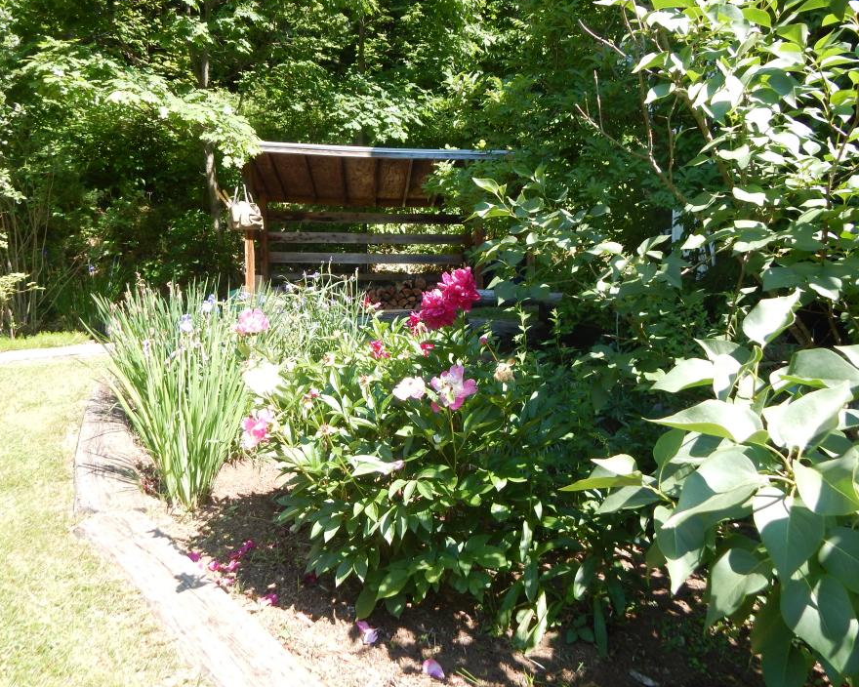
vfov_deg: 56.8
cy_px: 329
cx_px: 437
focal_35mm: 25
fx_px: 636
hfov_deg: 68.1
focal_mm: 4
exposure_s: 1/320
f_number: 3
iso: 125
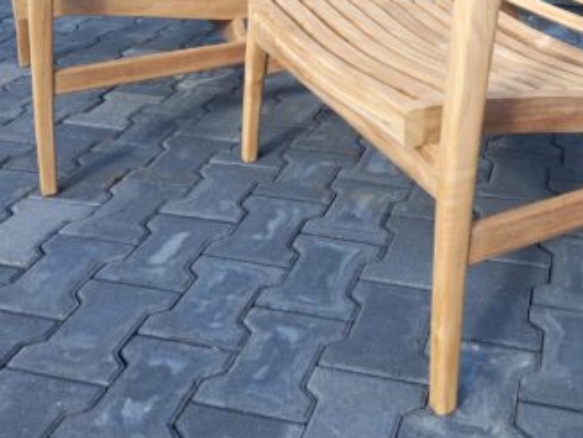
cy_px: 50
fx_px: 775
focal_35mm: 46
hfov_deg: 40.6
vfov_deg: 30.3
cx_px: 393
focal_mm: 4.6
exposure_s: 1/159
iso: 25
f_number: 2
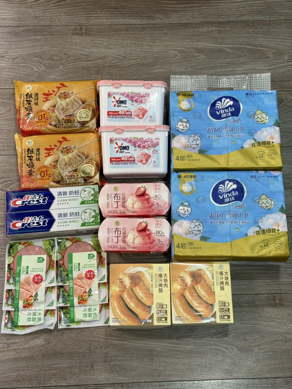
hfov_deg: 30.3
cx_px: 146
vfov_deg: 39.7
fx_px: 540
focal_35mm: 48
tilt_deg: -72.4
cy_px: 194
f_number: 1.78
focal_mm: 6.76
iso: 50
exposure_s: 1/50
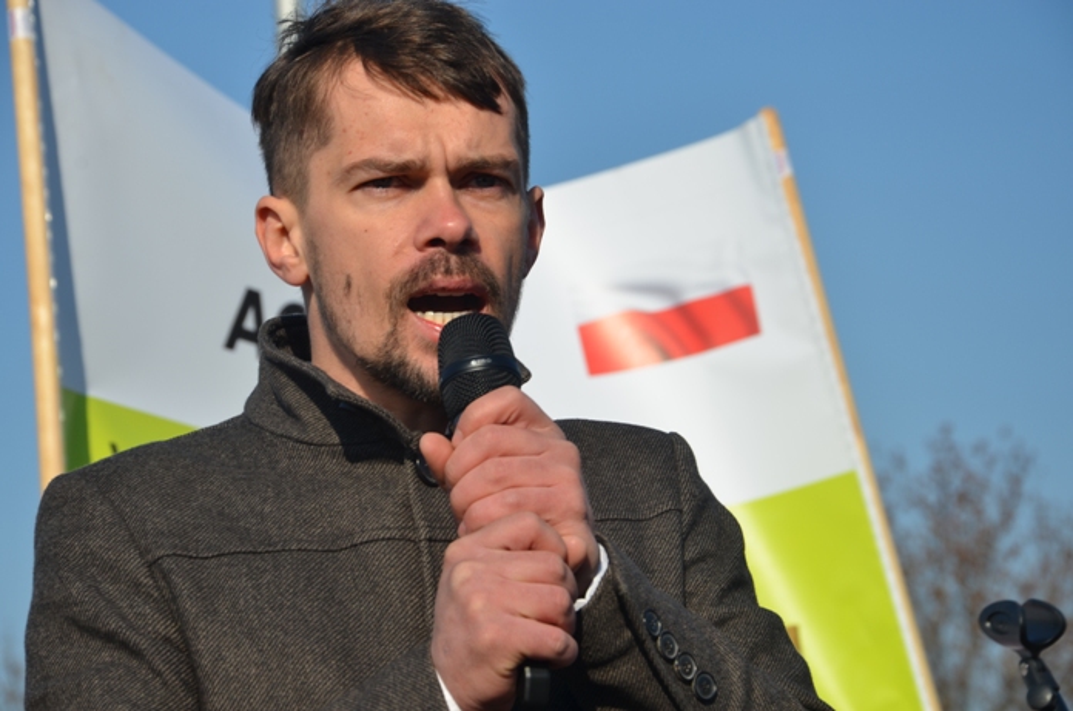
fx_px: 4685
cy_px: 356
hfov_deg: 13.1
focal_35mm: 158
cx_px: 536
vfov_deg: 8.7
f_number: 9
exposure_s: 1/320
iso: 100
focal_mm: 105
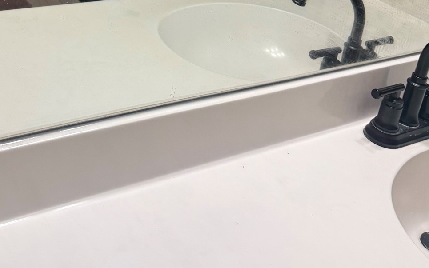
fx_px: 631
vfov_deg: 21.7
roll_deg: -6.4
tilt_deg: -16.1
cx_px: 108
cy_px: -77
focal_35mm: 54
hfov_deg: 36.7
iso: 100
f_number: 1.78
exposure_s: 1/120
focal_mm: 6.76
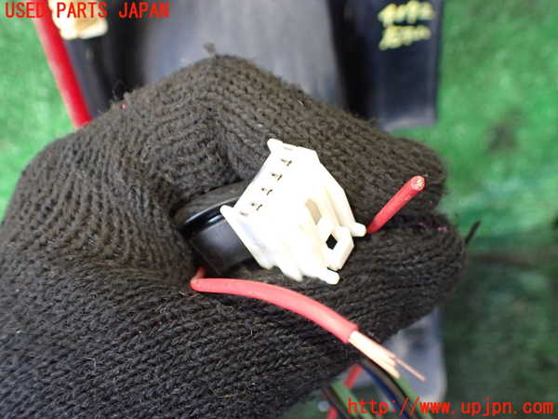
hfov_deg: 60.0
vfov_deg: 46.8
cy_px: 210
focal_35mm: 30
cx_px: 279
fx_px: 484
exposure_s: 1/125
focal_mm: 5.4
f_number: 2.3
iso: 640
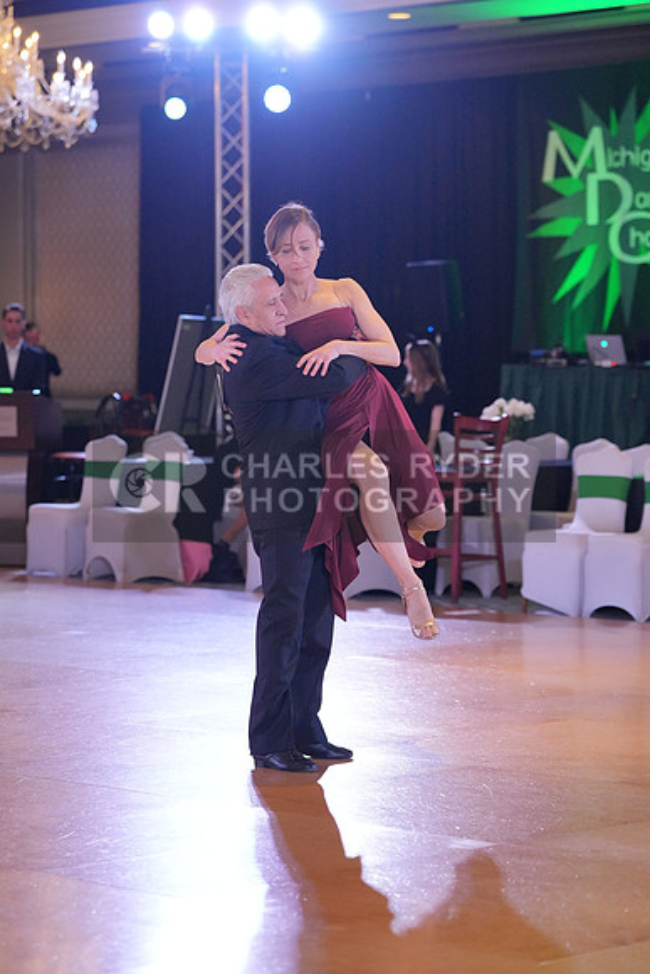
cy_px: 487
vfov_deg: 18.8
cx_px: 325
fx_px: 2950
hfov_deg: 12.6
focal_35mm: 109
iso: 4000
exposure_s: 1/500
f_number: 3.5
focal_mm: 109
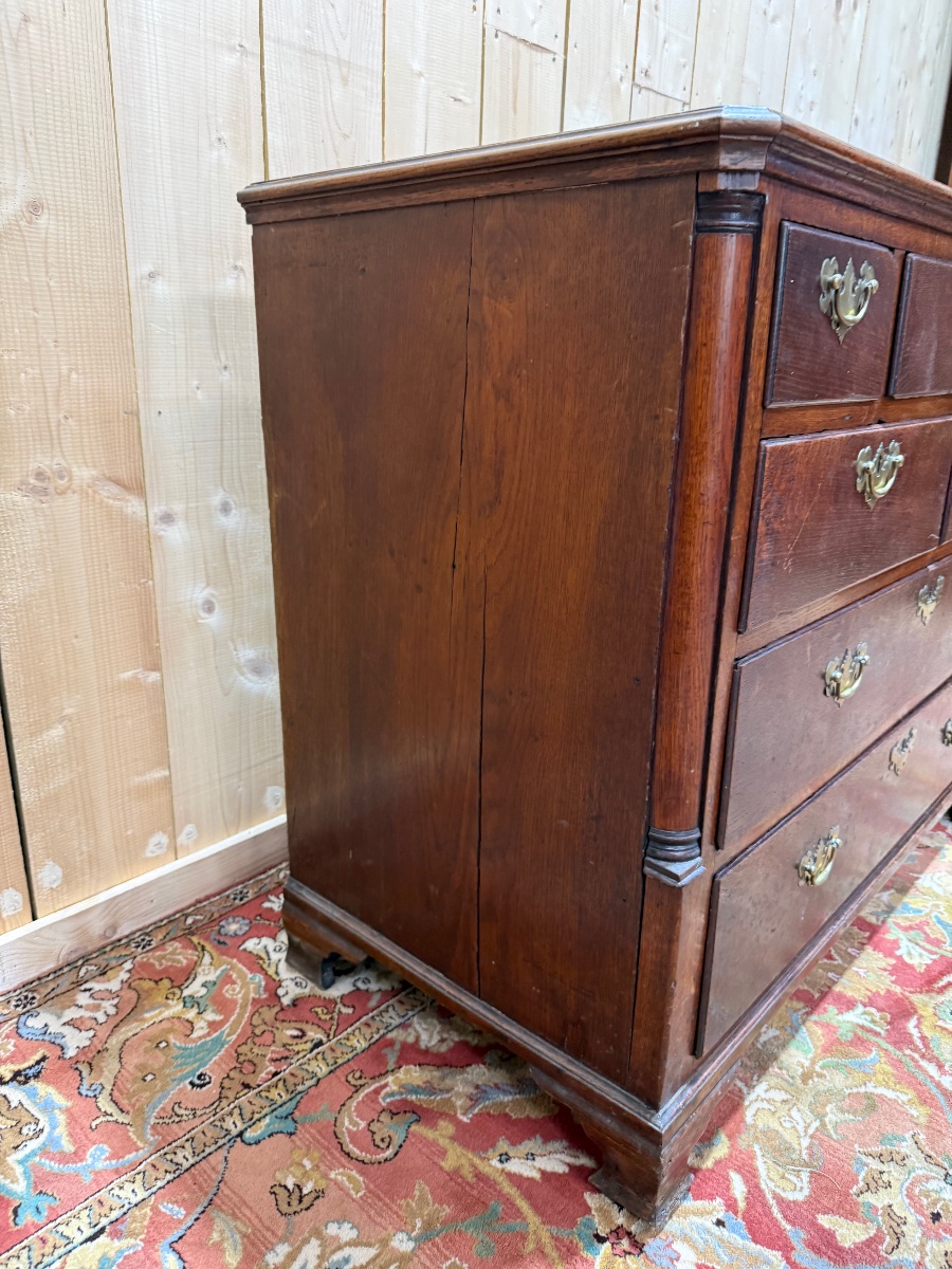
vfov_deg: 71.6
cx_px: 476
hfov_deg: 56.8
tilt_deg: -18.1
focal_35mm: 24
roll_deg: -2.2
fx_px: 880
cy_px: 634
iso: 320
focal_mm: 6.76
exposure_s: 1/50
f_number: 1.78
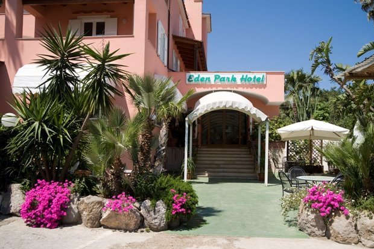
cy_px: 128
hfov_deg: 58.7
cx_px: 188
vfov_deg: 41.1
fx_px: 332
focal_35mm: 32
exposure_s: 1/500
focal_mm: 31
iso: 200
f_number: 8
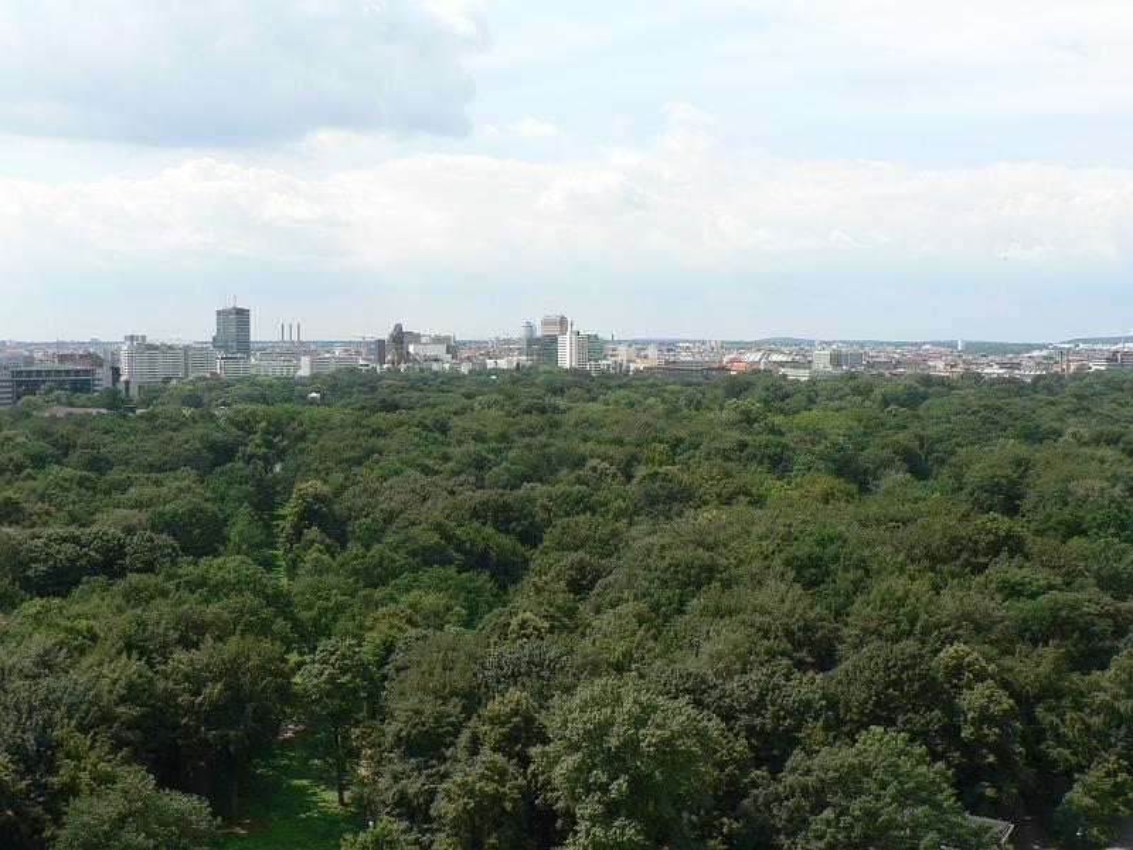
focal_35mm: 36
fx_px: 1178
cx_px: 566
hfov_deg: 51.4
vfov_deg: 39.7
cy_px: 425
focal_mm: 6
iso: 80
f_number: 5
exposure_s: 1/400
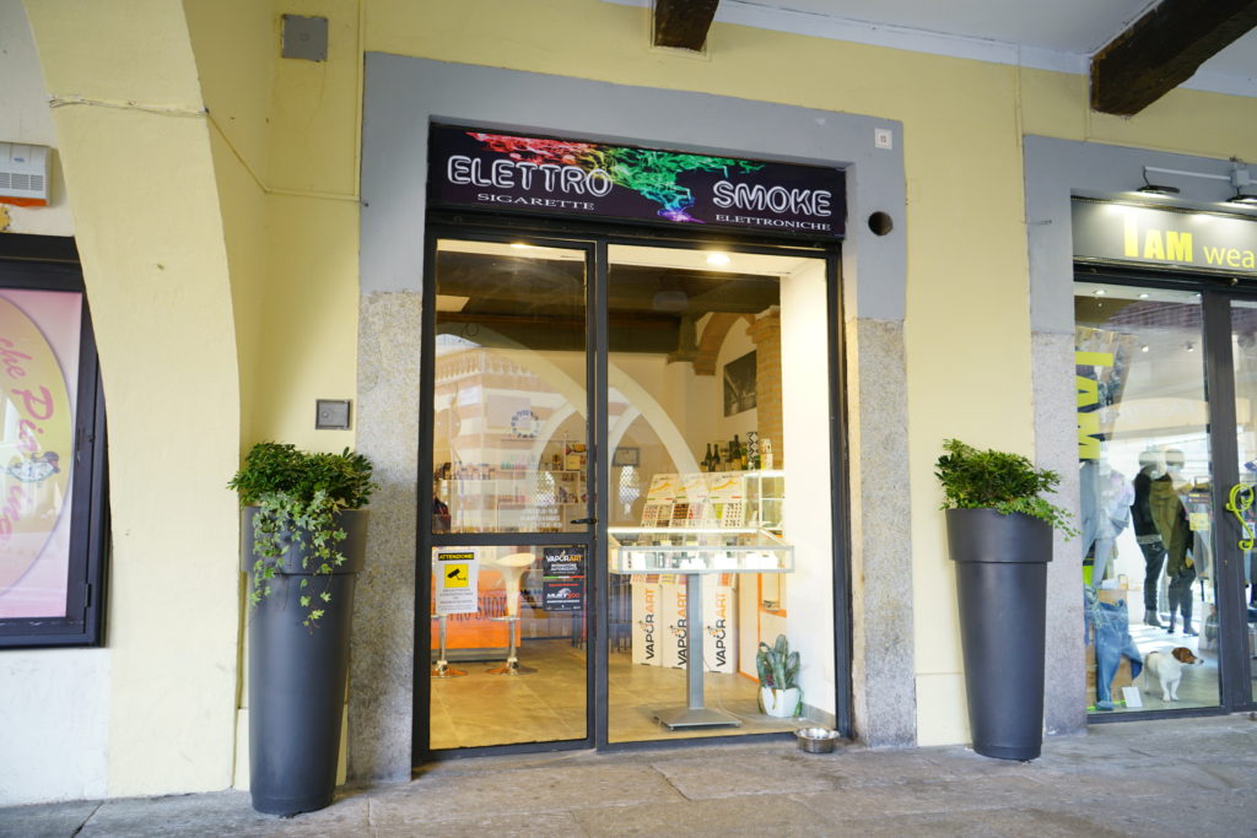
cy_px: 419
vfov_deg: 46.4
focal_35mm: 28
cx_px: 628
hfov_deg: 65.5
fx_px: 978
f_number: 5
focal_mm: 28
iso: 500
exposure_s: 1/50
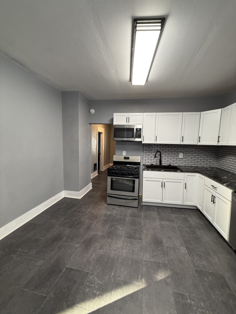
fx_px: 127
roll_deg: -2.6
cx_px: 118
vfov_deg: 102.1
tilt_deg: -6.7
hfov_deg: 85.7
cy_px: 157
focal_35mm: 14
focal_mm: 2.22
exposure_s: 1/60
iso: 250
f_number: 2.2
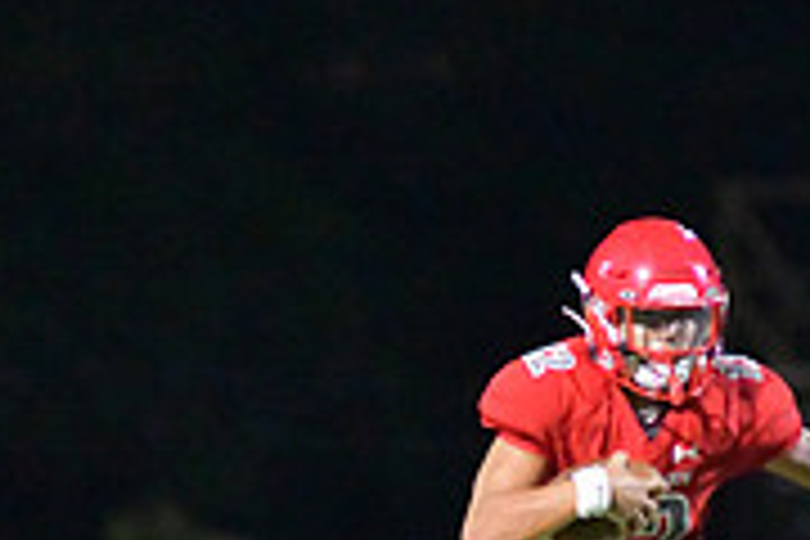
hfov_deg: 2.1
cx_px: 522
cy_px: 601
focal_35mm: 969
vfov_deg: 1.4
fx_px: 21801
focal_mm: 300
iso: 14400
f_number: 4
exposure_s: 1/1250
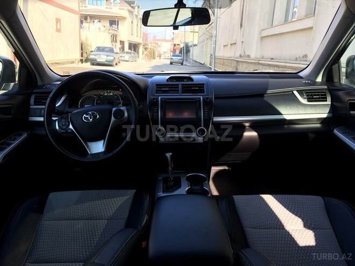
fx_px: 297
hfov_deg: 61.7
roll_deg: -2.0
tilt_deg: -14.4
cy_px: 133
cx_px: 178
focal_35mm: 29
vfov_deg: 48.2
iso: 32
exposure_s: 1/345
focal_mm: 4.15
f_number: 2.2
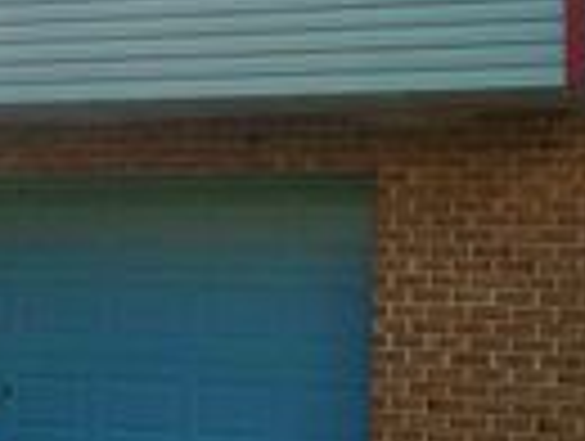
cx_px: 351
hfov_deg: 21.2
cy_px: 25
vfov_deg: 15.9
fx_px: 1558
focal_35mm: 92
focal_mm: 6.76
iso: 80
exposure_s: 1/6173
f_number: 1.78
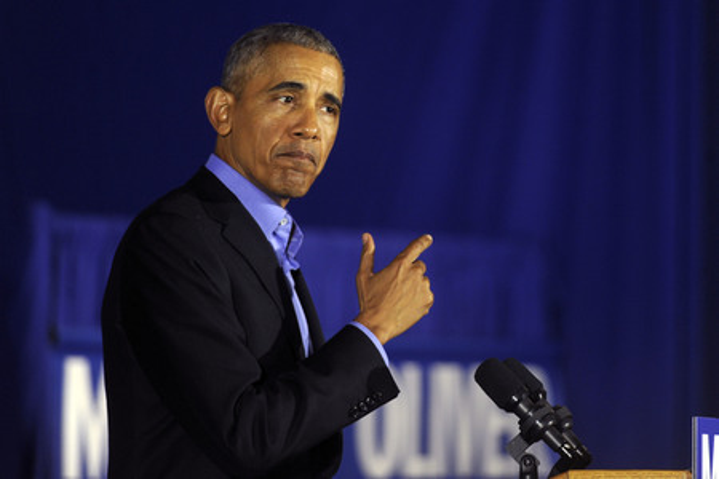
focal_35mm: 300
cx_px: 360
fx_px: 5991
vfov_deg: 4.6
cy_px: 240
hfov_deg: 6.9
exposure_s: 1/320
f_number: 4
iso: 1600
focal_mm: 300
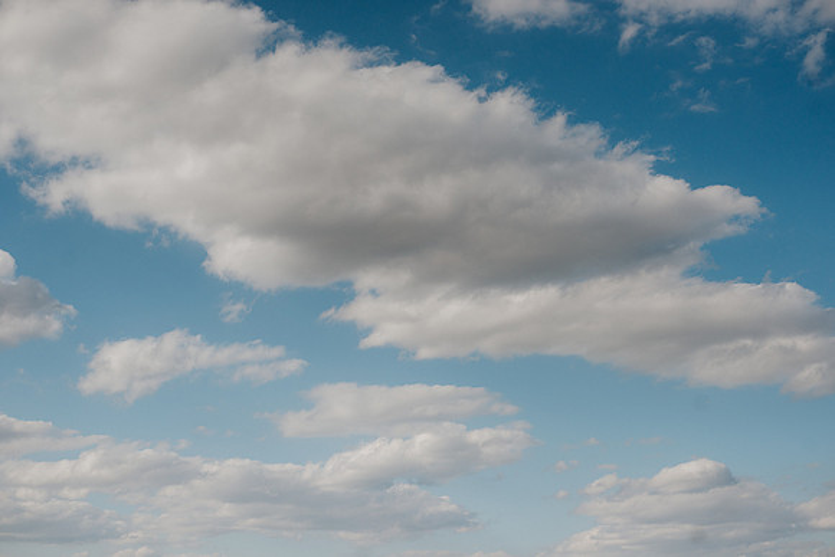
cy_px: 277
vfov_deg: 26.5
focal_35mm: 51
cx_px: 424
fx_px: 1183
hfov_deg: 38.9
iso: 200
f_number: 16
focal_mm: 50
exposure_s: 1/8000
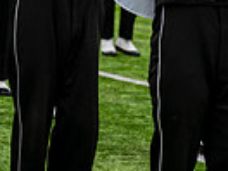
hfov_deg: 6.7
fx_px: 1950
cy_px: -134
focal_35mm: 296
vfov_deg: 5.0
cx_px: 55
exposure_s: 1/500
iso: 100
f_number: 2.8
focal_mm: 70
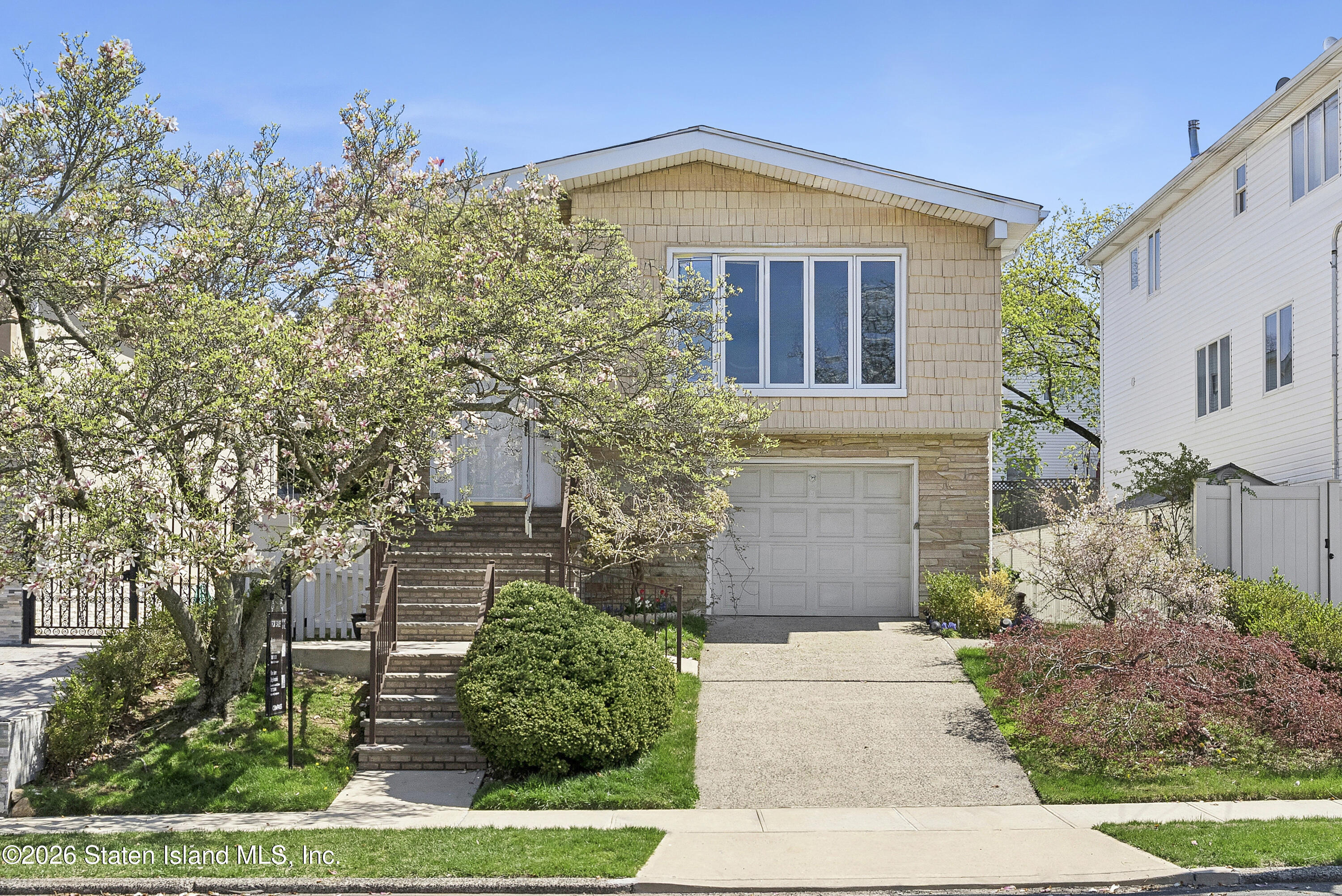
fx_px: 1518
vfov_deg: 32.9
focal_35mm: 41
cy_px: 448
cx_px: 671
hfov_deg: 47.7
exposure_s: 1/400
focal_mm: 40.7
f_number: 16
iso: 800
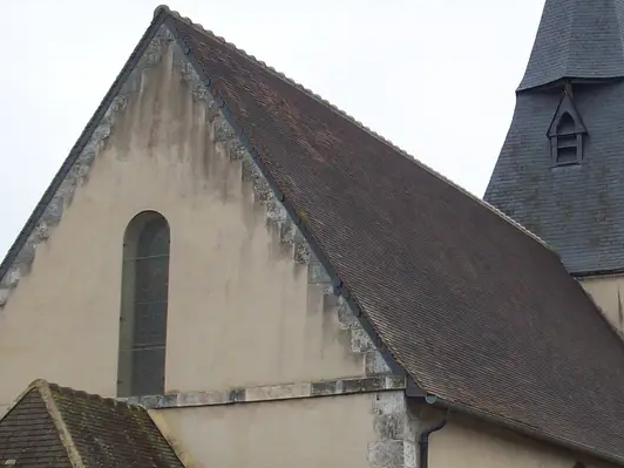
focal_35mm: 89
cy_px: 267
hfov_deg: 21.9
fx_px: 1604
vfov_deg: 16.6
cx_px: 442
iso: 80
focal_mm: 6.2
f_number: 2.8
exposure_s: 1/178
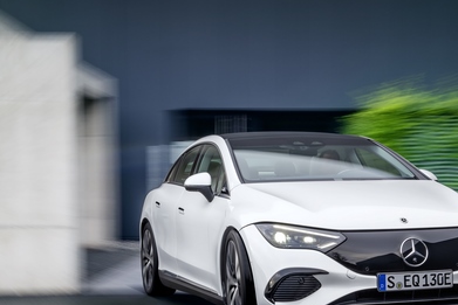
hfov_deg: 23.4
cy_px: 258
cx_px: 335
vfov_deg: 15.8
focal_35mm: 86
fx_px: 1094
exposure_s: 5
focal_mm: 48
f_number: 16
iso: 31
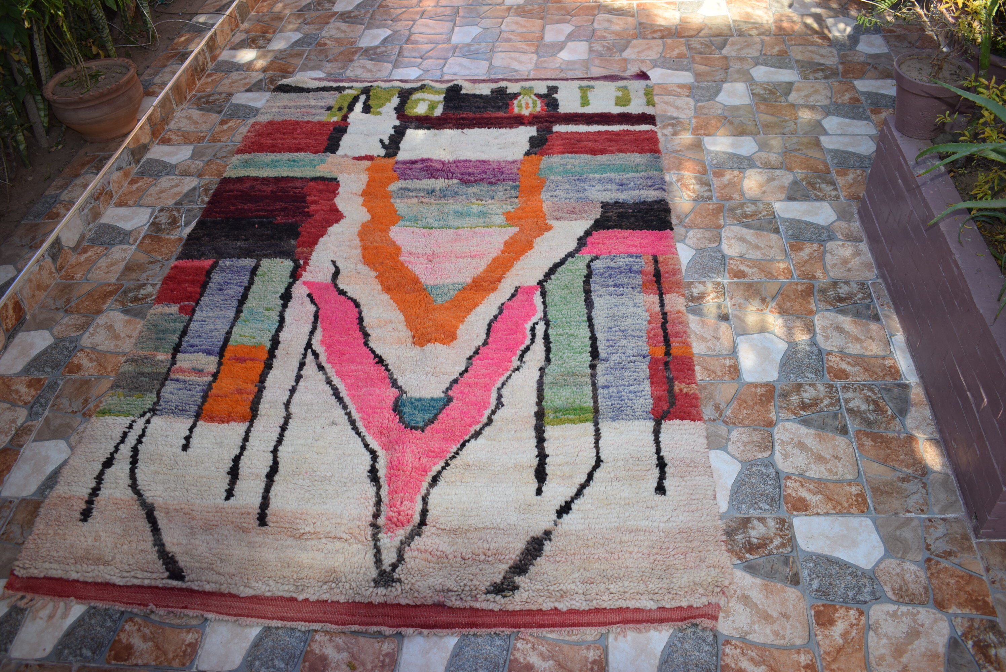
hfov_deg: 59.5
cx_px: 503
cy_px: 336
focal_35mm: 32
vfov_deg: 41.8
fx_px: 881
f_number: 3.8
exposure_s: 1/200
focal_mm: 21
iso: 100
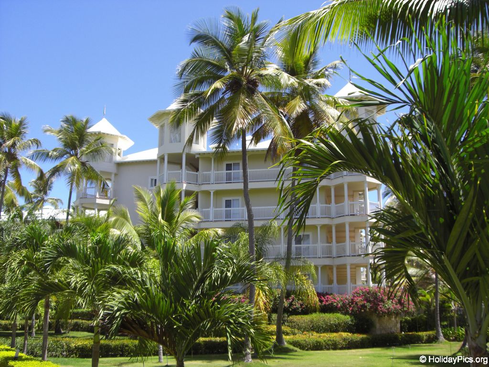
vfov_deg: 37.7
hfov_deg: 49.0
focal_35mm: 38
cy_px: 184
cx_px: 244
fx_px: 537
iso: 64
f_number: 2.7
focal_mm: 6.2
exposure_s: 1/640
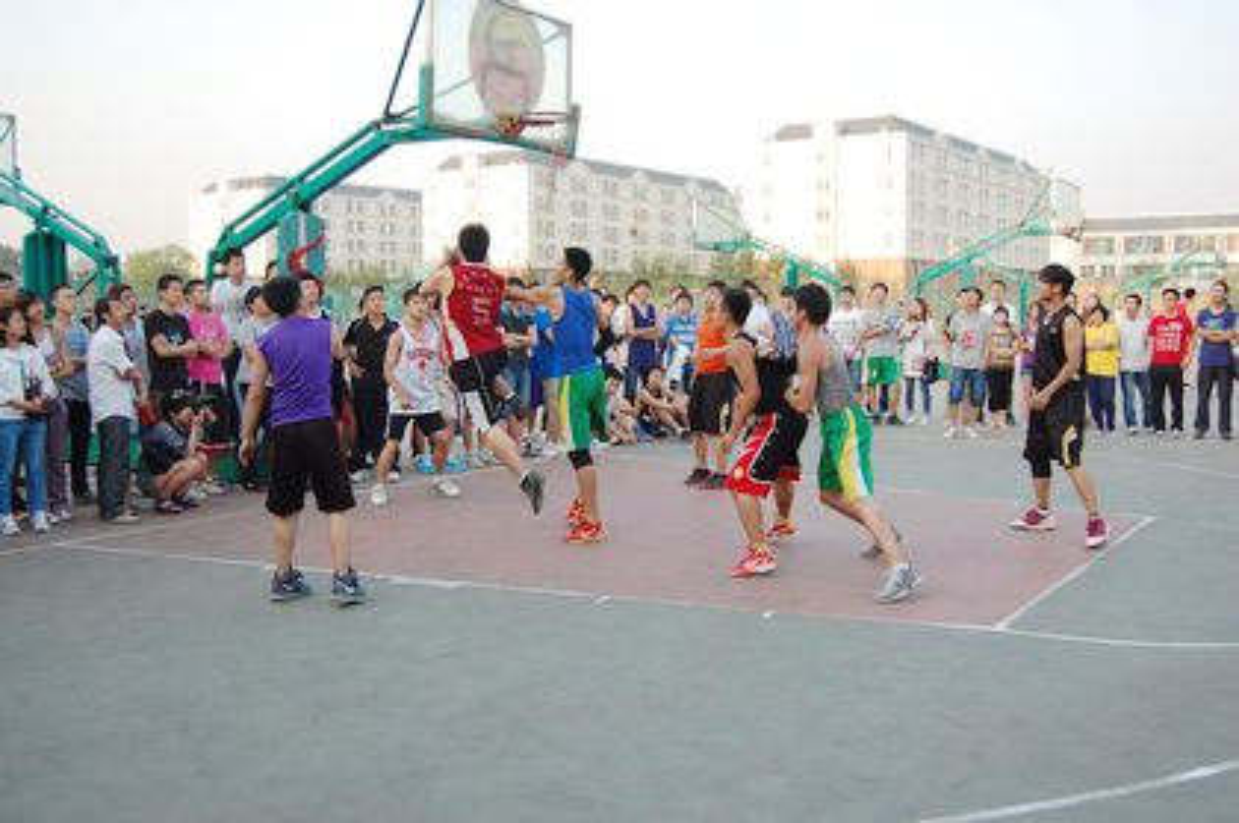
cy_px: 412
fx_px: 1238
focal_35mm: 36
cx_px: 620
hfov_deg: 53.2
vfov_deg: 36.8
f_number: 4
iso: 500
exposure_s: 1/500
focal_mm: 24
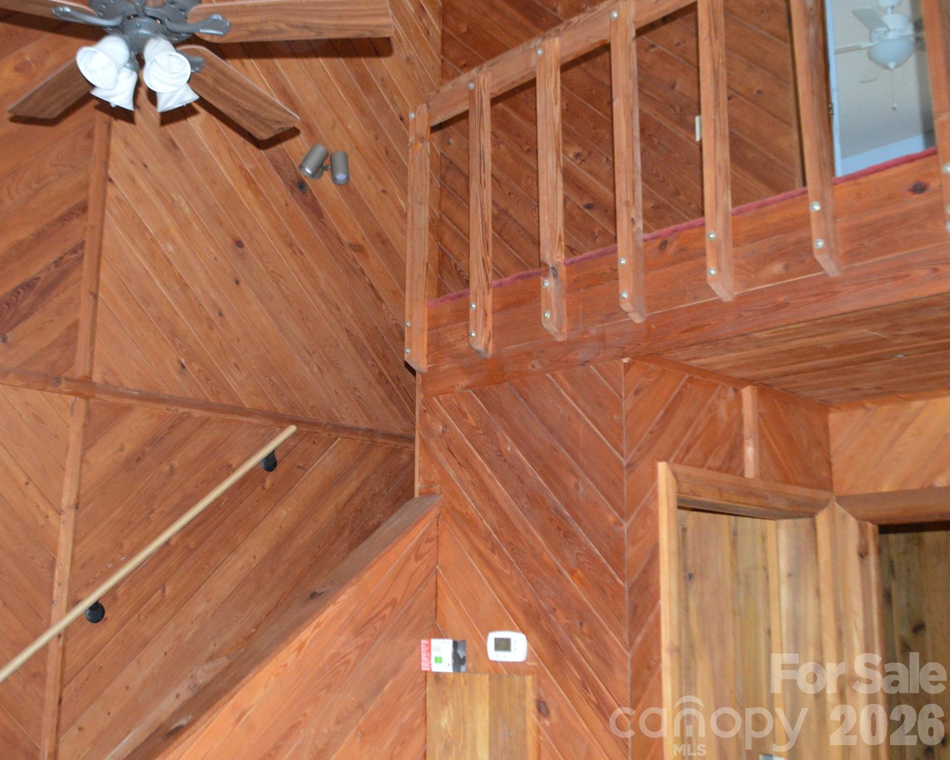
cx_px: 369
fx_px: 1069
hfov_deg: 47.6
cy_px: 378
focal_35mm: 38
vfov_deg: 39.2
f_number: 4
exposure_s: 1/60
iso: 3200
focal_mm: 22
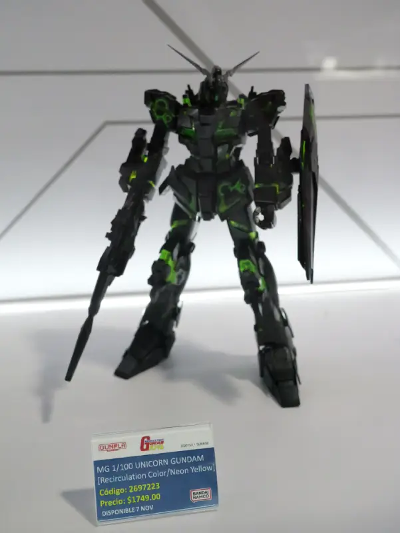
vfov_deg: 46.8
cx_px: 200
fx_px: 616
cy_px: 266
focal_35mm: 40
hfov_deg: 36.0
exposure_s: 1/500
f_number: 5
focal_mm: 20
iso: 10000
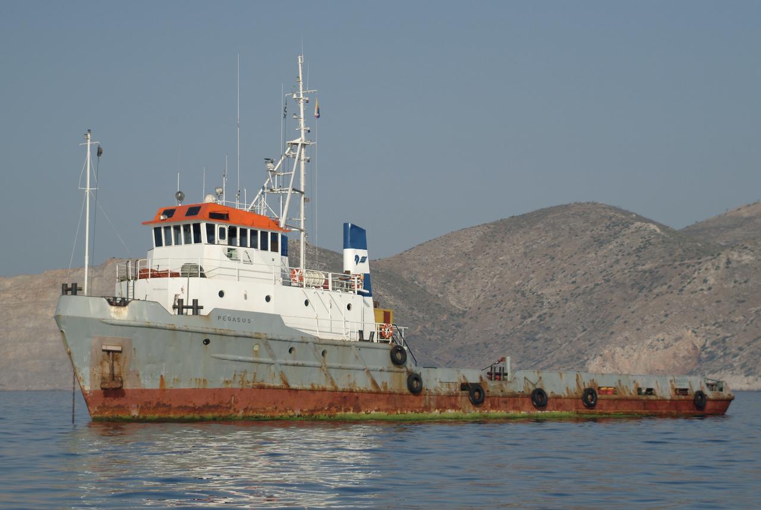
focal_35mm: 86
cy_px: 255
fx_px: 1810
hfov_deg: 23.7
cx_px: 380
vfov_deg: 16.0
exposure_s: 1/2000
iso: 200
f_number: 4.5
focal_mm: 57
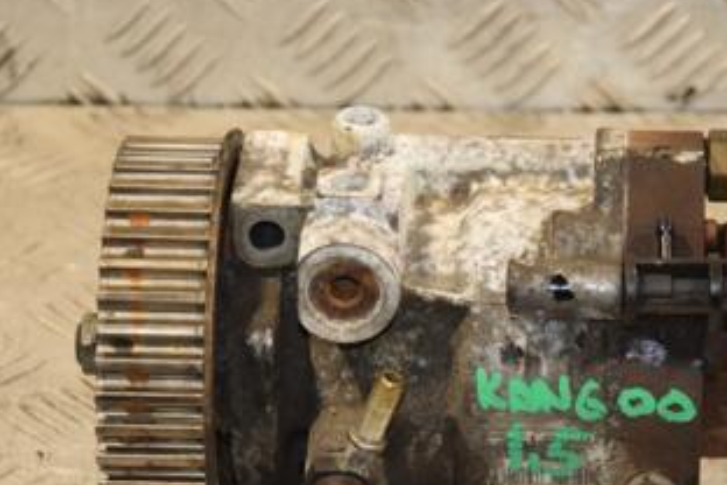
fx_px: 3615
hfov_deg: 11.5
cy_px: 301
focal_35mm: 179
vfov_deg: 7.7
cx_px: 513
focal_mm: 62
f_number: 5.3
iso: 800
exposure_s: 1/160
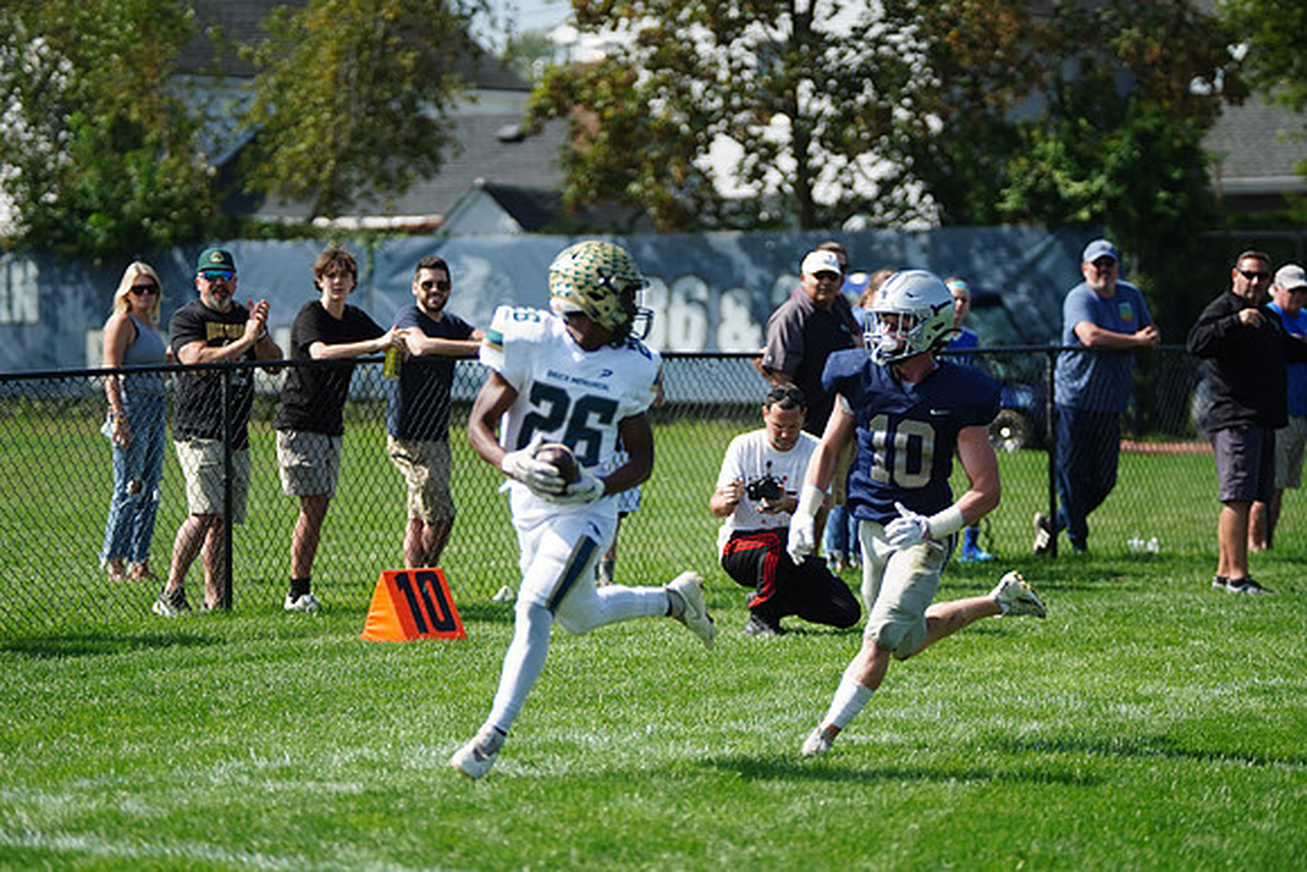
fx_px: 6028
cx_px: 654
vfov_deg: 8.3
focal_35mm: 166
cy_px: 436
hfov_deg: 12.4
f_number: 2.8
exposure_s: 1/4000
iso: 400
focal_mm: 166
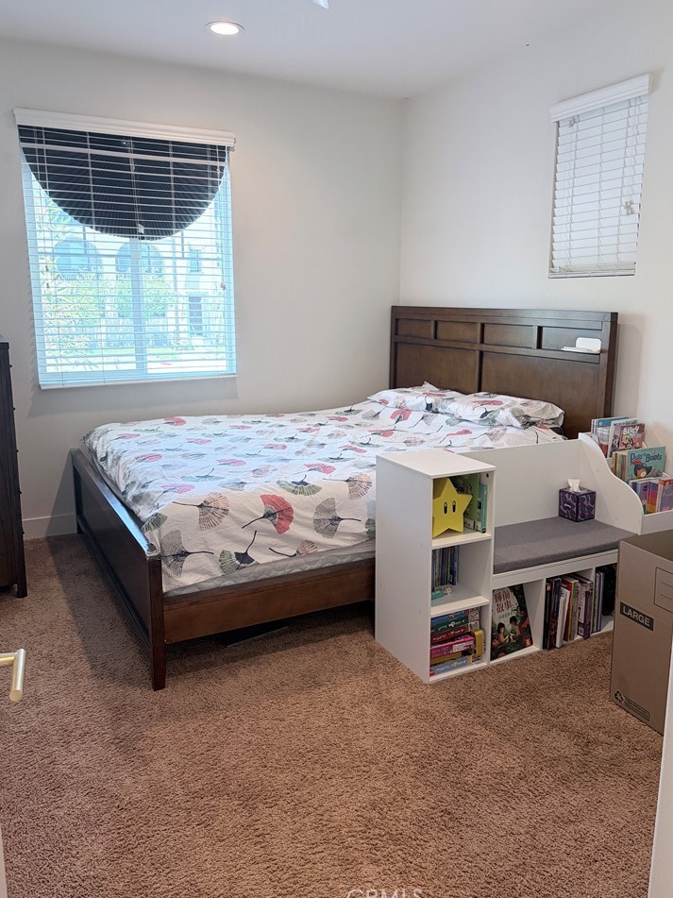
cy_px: 428
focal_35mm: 28
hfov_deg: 49.7
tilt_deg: -9.9
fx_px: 726
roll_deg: +0.4
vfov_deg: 63.4
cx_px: 348
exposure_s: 1/120
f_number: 1.6
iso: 200
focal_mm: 5.96
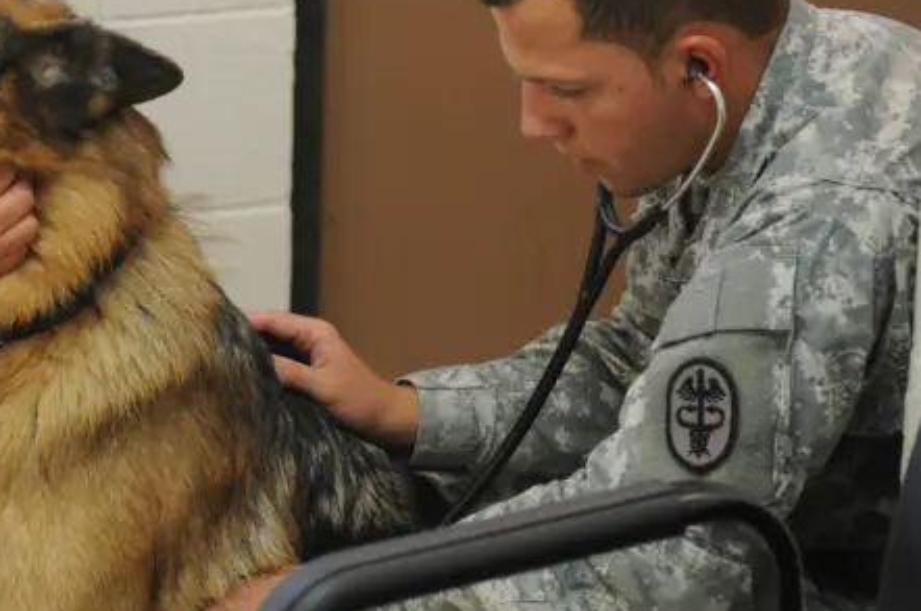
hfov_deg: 14.0
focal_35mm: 146
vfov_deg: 9.4
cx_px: 208
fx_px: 3728
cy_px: 202
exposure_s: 1/40
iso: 320
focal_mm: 56
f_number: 2.8
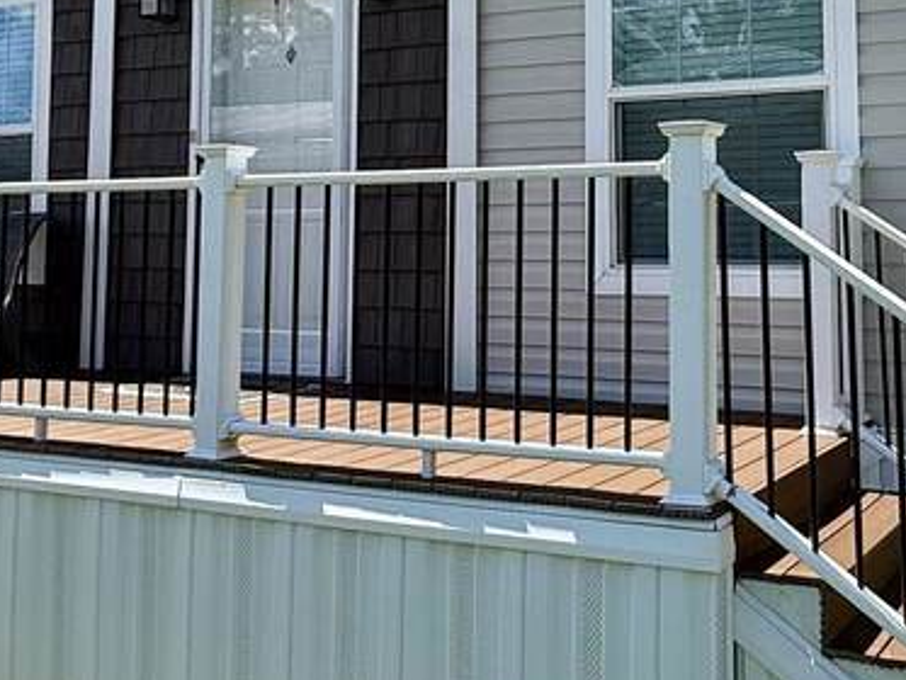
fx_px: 1257
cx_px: 605
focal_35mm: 48
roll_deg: +0.6
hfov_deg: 39.2
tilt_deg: +3.2
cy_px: 129
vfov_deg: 29.5
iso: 50
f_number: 2.2
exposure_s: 1/1497
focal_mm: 2.22
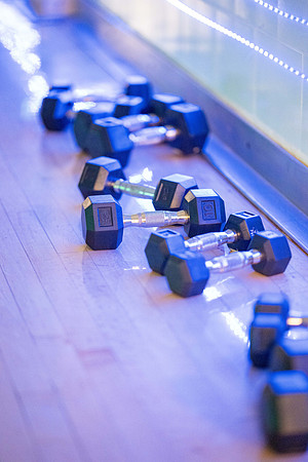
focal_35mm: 105
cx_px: 154
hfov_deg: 13.0
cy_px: 231
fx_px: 1347
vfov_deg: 19.5
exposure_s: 1/125
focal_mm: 105
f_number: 1.4
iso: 8000
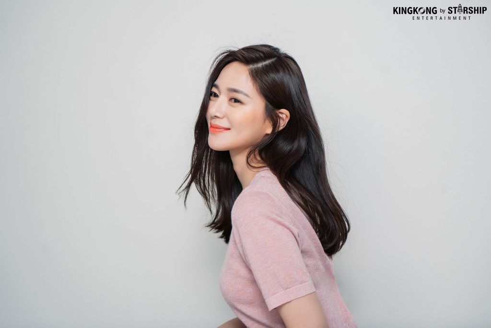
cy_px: 164
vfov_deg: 19.5
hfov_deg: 28.8
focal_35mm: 70
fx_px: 955
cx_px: 246
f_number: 4.5
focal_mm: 70
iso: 2000
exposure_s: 1/125
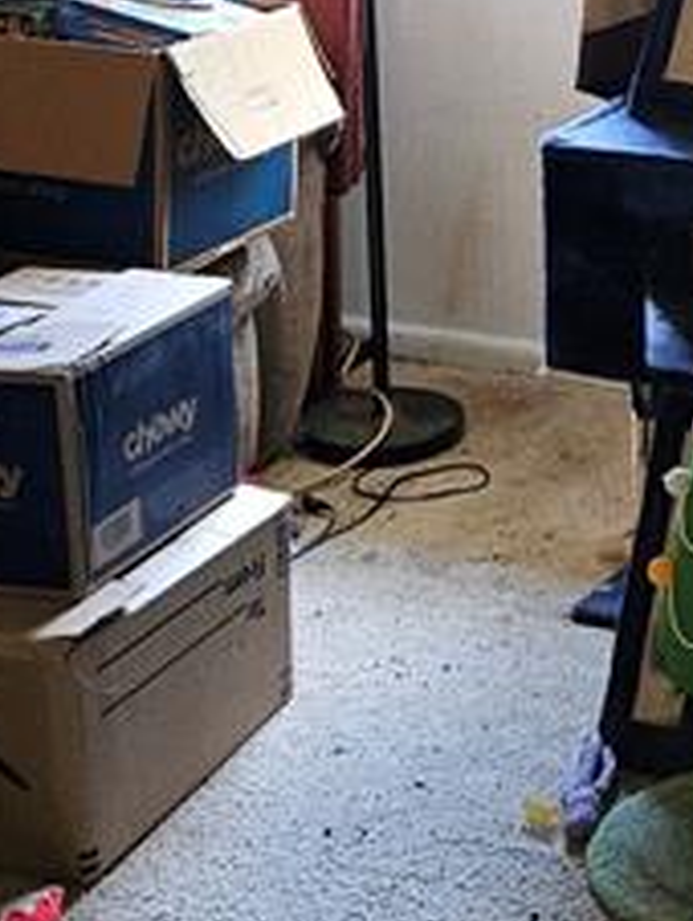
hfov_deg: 13.8
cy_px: -155
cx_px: 885
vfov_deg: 18.0
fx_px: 2771
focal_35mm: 104
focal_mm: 5.4
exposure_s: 1/20
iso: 125
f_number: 1.8
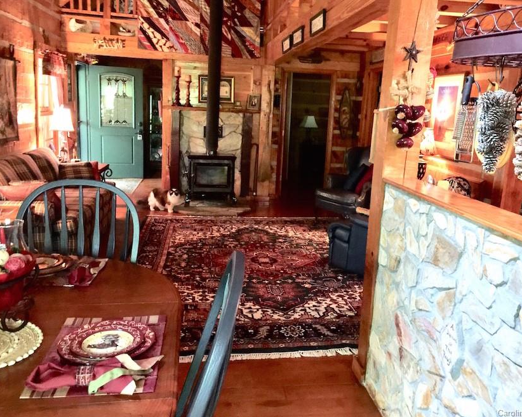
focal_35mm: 31
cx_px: 284
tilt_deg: -9.7
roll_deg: -1.6
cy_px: 204
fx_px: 479
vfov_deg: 47.1
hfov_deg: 57.1
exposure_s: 1/4
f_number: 2.2
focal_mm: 4.15
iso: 80
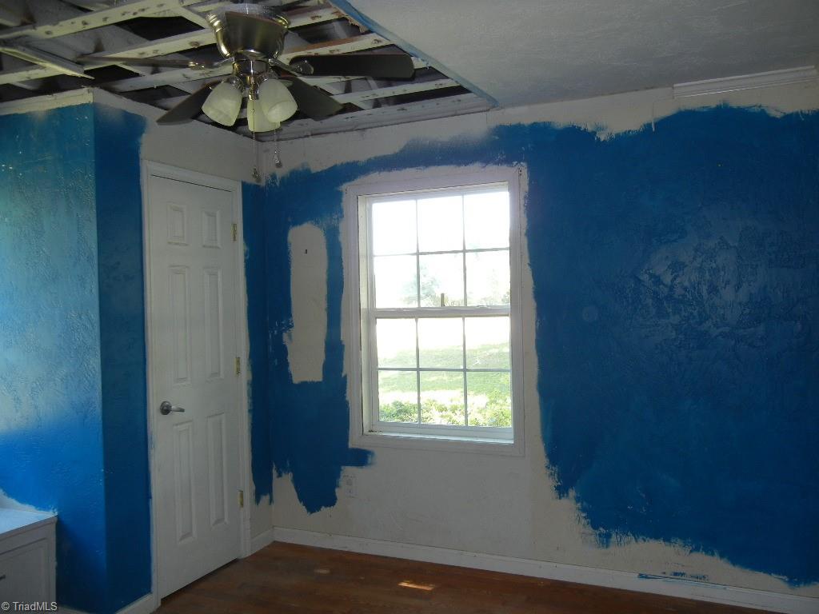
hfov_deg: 60.0
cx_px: 410
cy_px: 307
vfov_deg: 46.8
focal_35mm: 30
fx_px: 710
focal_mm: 5.4
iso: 160
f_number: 3.5
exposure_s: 1/30
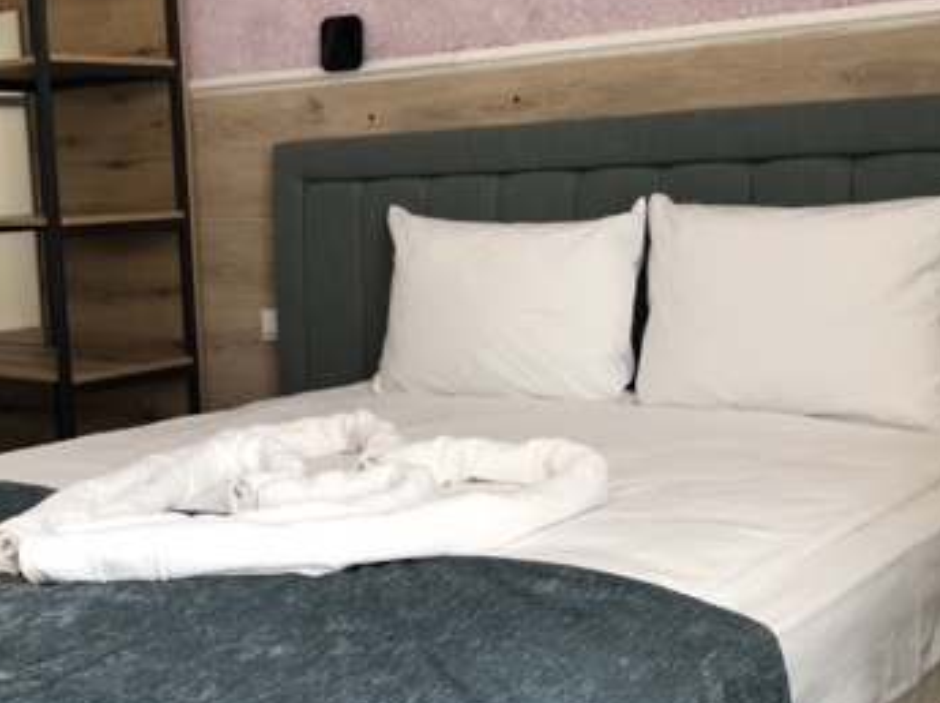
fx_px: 1411
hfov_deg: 36.6
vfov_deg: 28.0
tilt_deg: -7.3
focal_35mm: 52
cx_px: 346
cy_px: 392
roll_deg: +3.7
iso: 25
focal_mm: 4
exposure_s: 1/33
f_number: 1.8
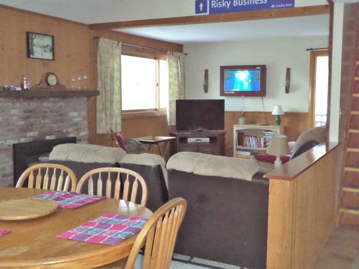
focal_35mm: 36
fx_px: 373
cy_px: 134
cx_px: 180
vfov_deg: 39.7
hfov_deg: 51.4
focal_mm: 6.5
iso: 640
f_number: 3
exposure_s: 1/45
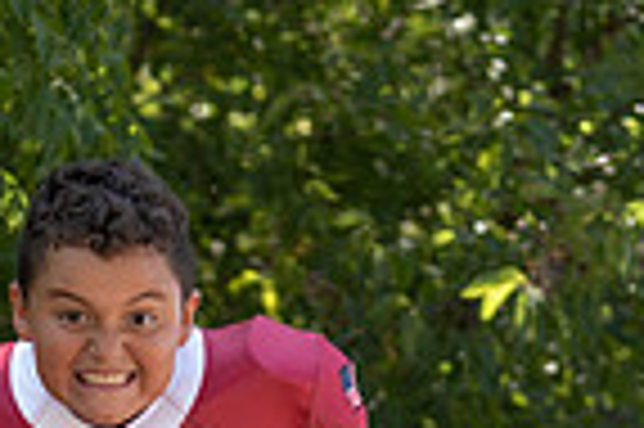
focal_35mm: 293
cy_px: 827
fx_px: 5235
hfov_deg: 7.0
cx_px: 90
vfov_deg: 4.6
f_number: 2.8
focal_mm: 72
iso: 80
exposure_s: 1/320
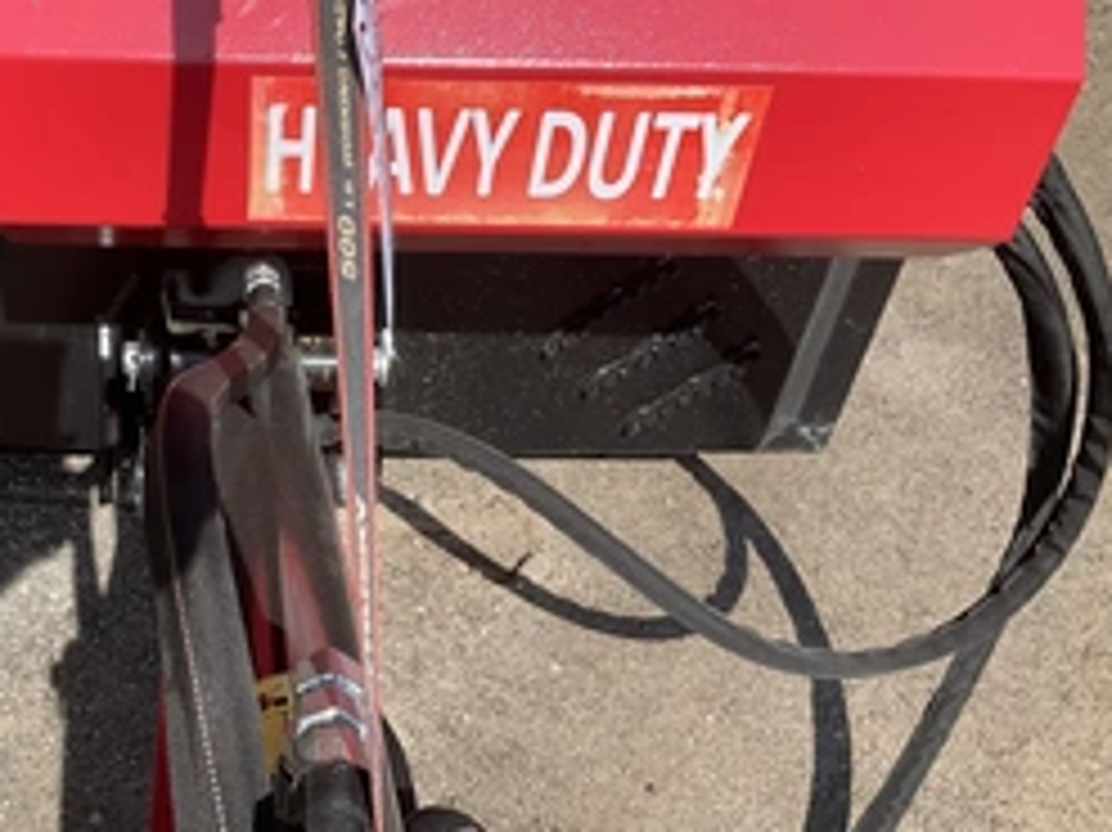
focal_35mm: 47
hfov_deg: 39.3
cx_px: 275
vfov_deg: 30.9
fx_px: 1509
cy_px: 423
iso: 25
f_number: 1.8
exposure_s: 1/1168
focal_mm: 3
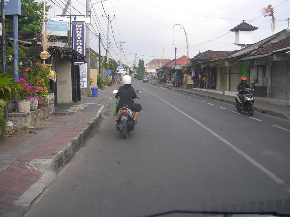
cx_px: 145
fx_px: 318
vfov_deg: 37.7
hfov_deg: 49.0
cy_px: 108
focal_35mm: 38
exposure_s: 1/253
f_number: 2.8
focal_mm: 5.8
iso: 50
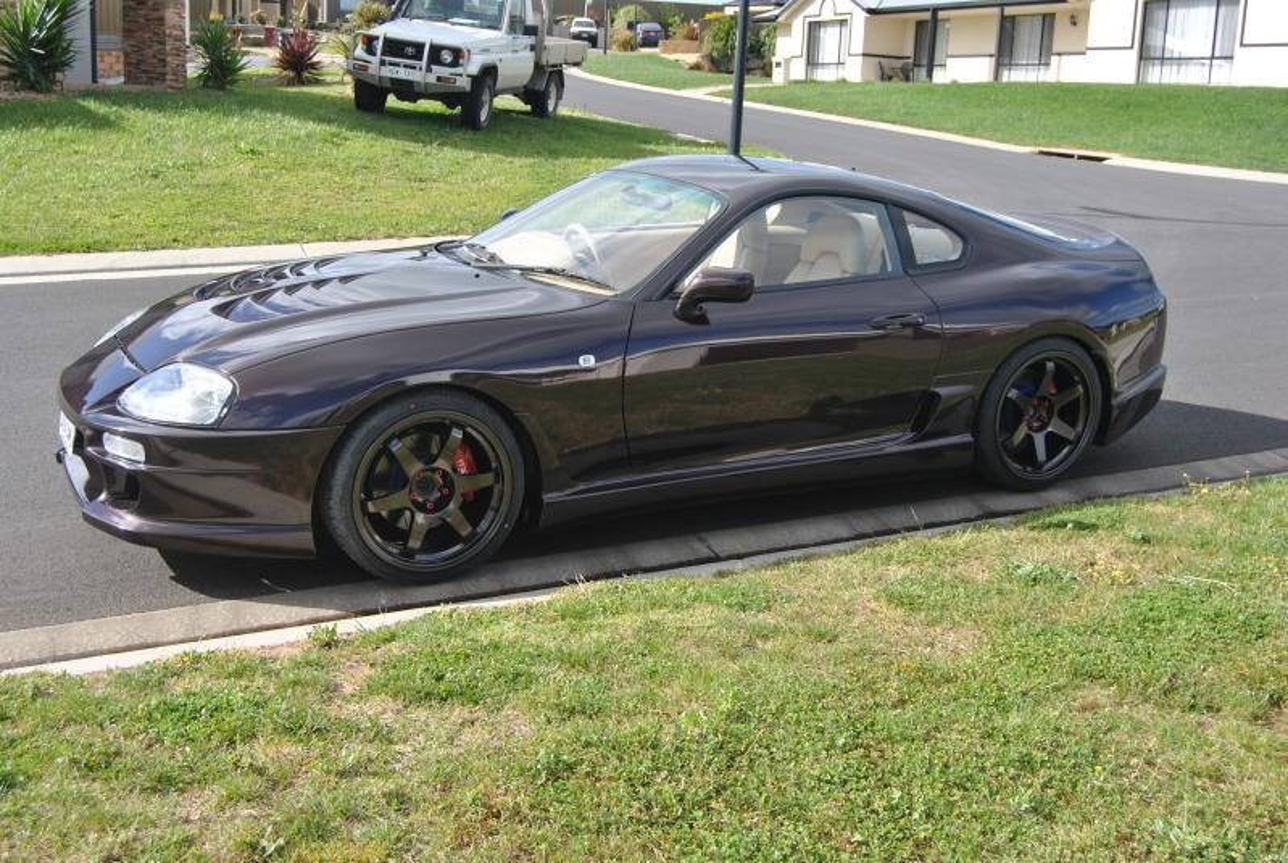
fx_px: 1397
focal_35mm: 39
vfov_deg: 34.3
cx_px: 644
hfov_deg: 49.5
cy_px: 432
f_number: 7.1
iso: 100
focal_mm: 26
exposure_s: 1/200
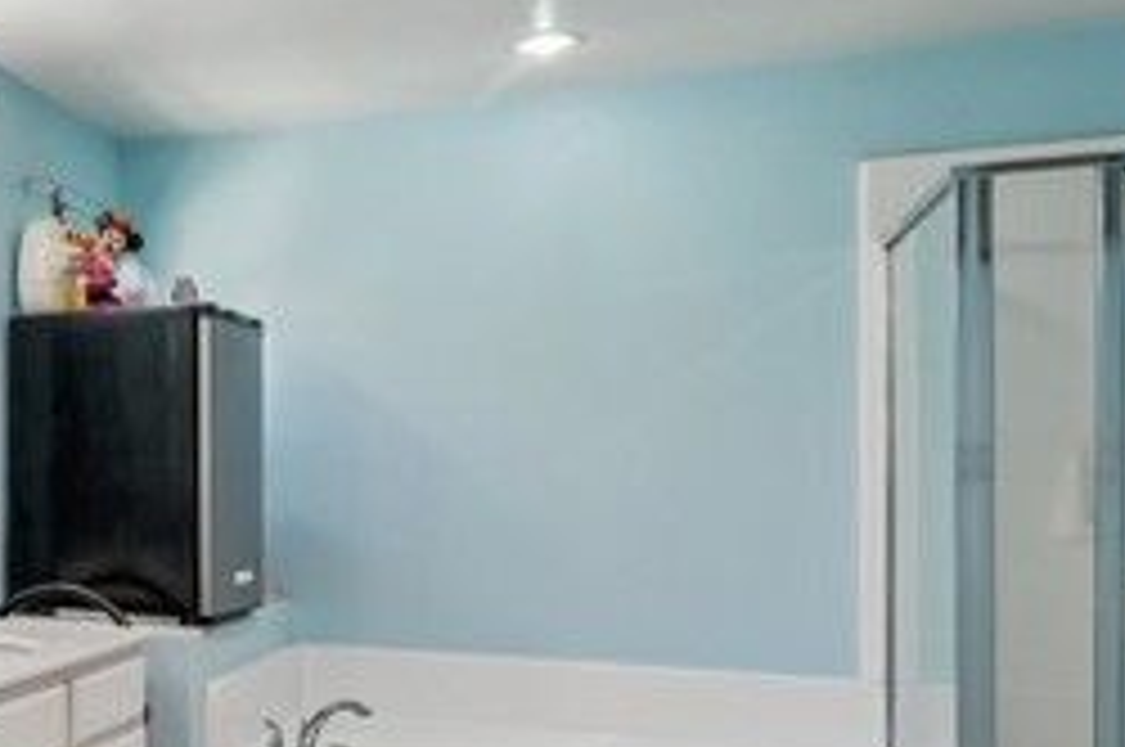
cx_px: -176
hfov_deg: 36.9
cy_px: 472
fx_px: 1328
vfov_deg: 31.3
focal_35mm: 43
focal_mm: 16.6
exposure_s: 1/2.5
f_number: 13
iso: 100
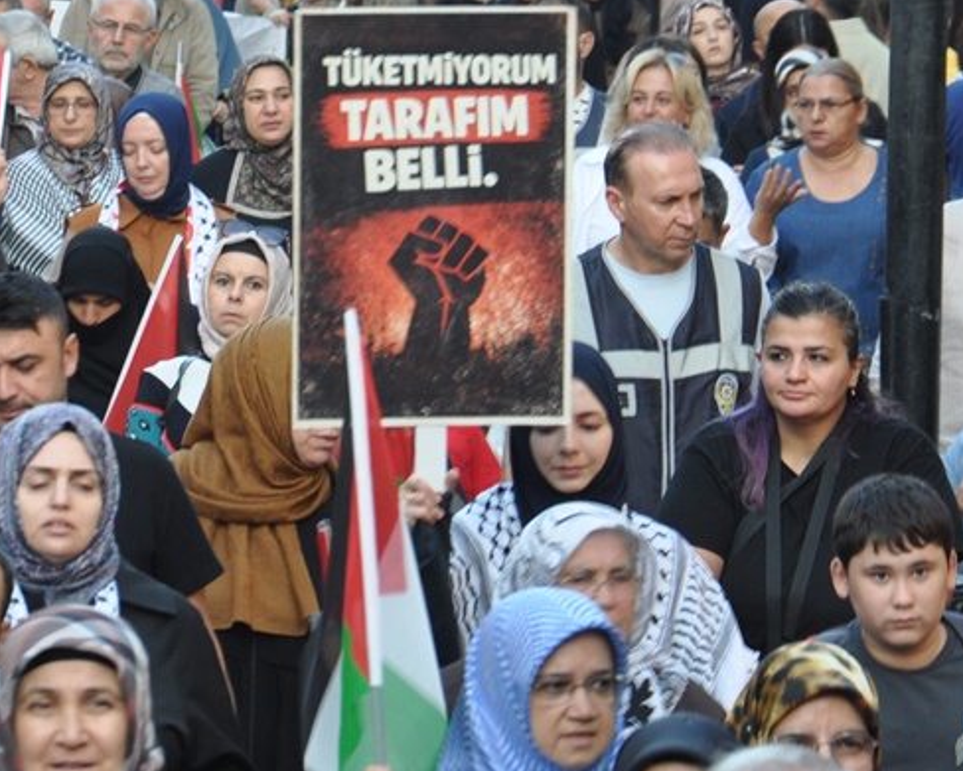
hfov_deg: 4.7
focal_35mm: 413
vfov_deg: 3.7
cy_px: 91
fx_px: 11787
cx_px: 330
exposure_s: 1/60
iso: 450
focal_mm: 105
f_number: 5.6
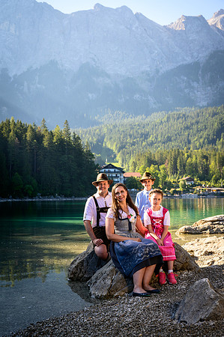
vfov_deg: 43.6
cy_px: 168
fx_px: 421
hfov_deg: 29.8
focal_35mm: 45
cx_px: 112
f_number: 5.6
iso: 100
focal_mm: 45
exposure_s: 1/100
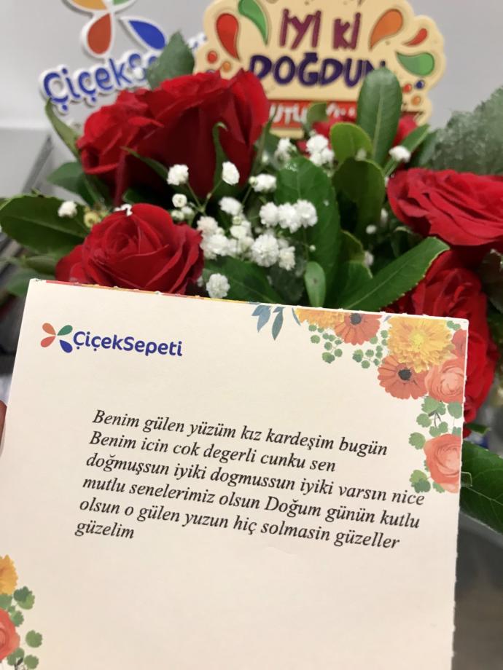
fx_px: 542
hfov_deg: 49.7
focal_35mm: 28
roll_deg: -5.9
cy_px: 335
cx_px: 252
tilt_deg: -43.3
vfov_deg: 63.4
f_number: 1.8
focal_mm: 3.99
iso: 40
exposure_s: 1/25
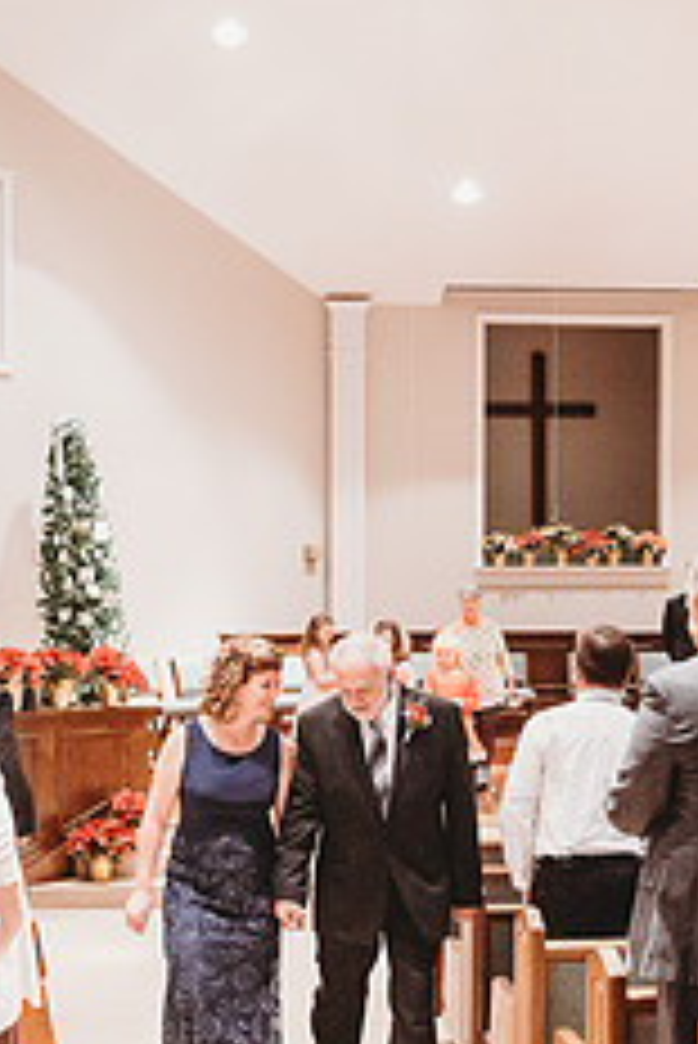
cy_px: 706
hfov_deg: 22.6
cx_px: 275
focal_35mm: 60
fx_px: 1742
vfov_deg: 33.1
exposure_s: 1/200
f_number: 4
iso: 8000
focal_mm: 31
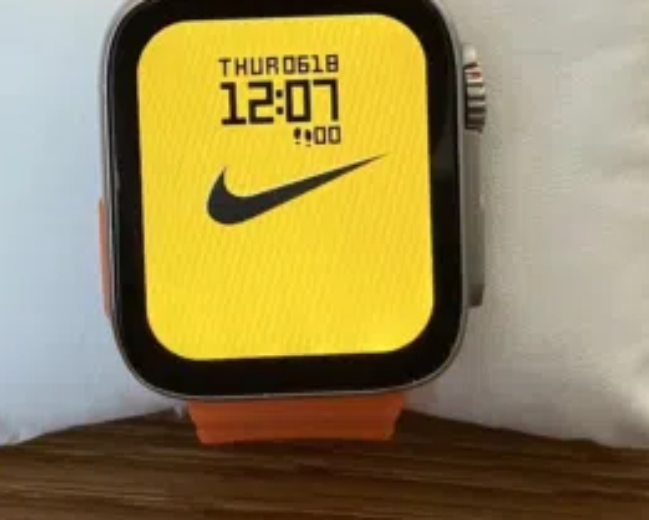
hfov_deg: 28.3
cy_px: 194
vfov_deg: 22.8
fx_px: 1287
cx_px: 303
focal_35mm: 67
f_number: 1.8
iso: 320
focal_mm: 3.99
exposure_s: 1/60
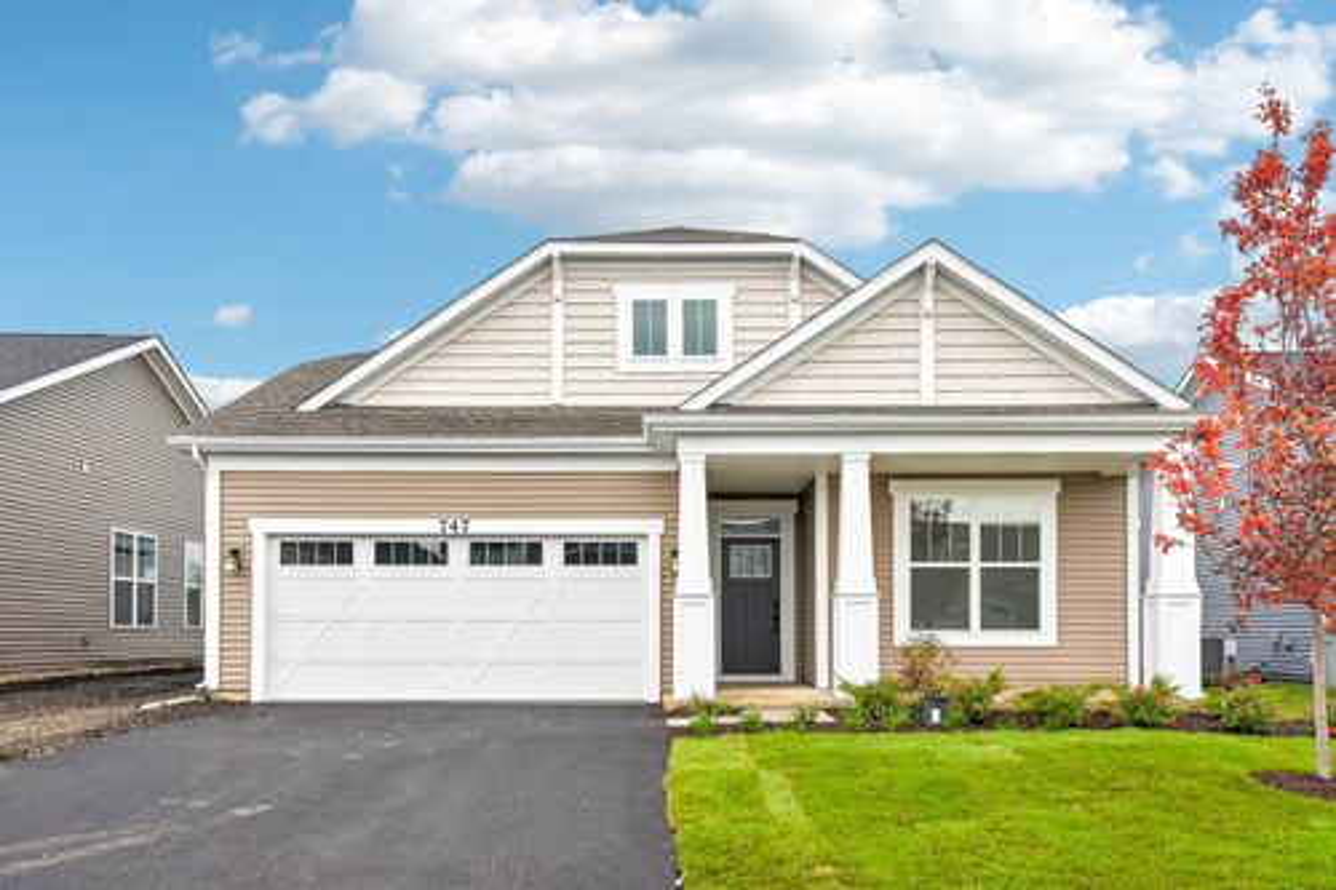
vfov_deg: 43.6
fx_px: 1113
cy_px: 445
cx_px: 668
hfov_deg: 61.9
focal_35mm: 30
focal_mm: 20
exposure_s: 1/250
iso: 400
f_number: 8
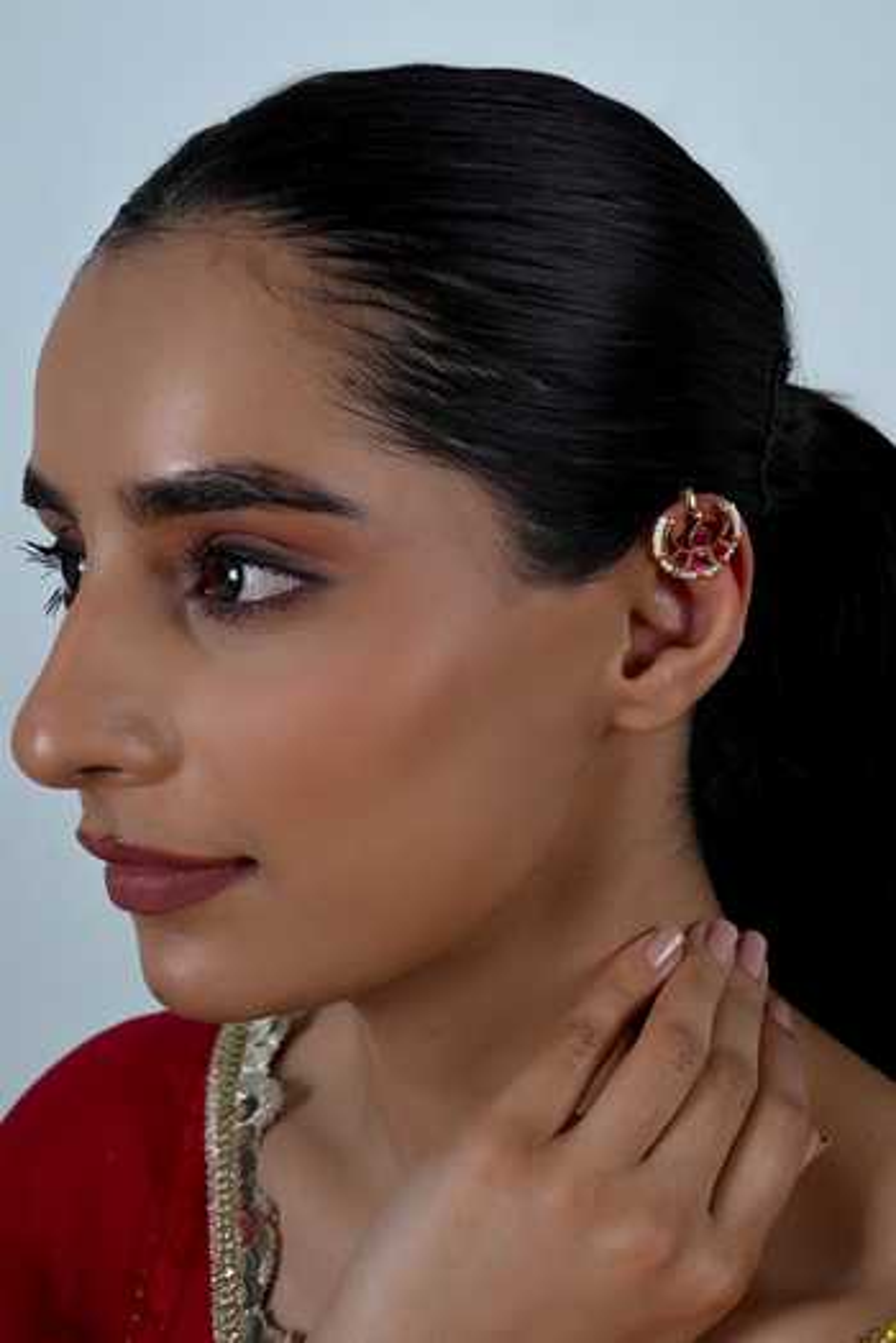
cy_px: 672
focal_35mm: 50
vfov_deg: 39.6
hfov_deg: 27.0
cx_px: 448
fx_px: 1867
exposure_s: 1/125
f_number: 10
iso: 125
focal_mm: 50
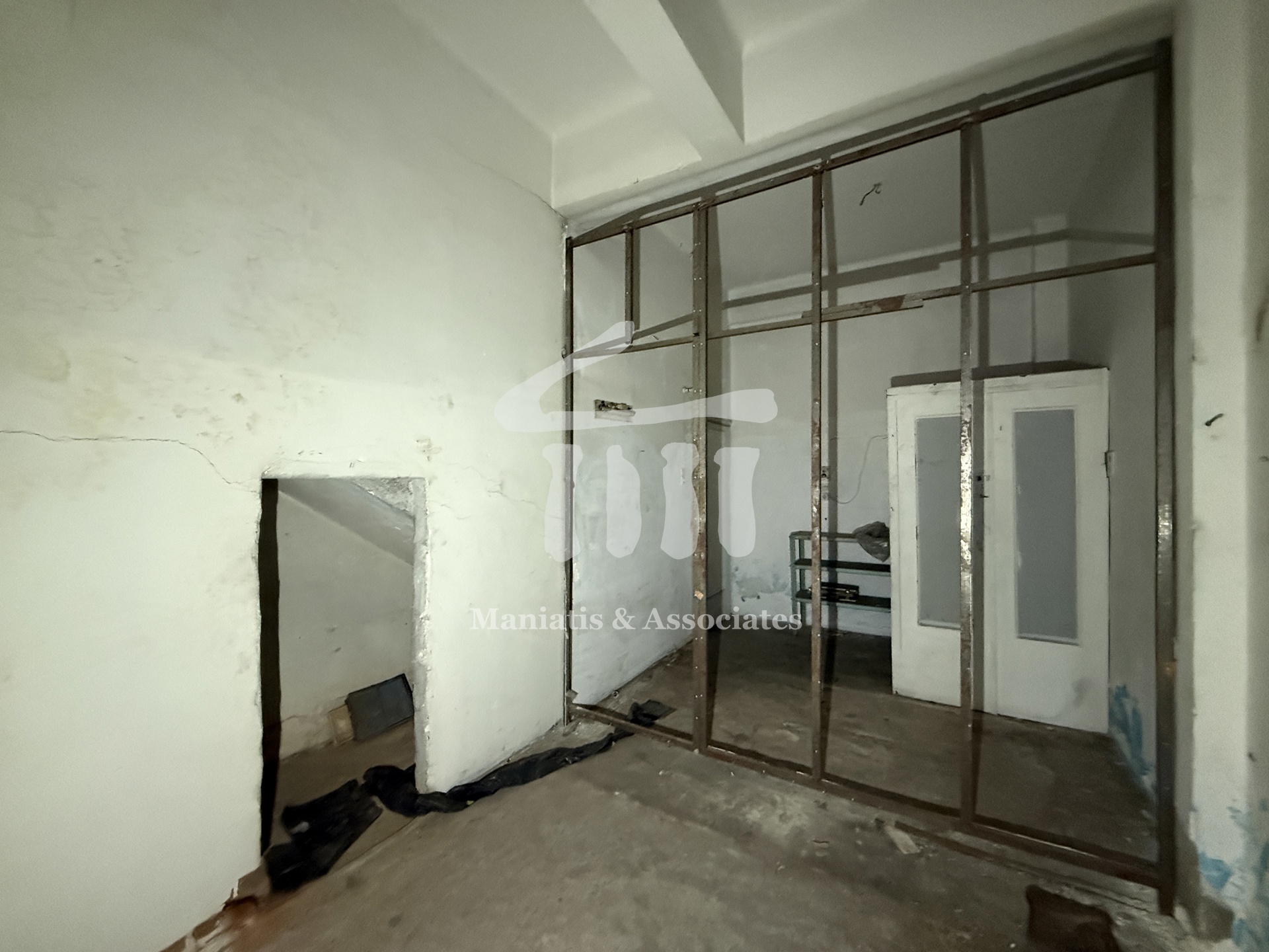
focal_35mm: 14
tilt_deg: +0.1
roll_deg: -0.1
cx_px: 634
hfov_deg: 102.1
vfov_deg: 85.7
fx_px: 513
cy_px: 476
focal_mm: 2.22
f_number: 2.2
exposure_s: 1/60
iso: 1250
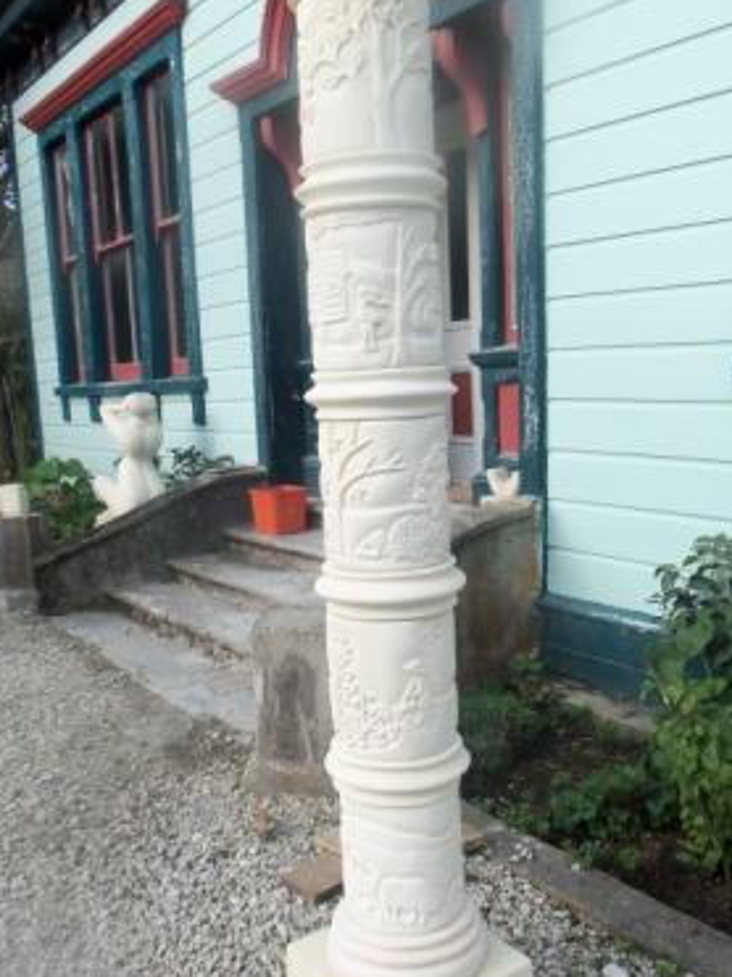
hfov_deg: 40.7
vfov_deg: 52.5
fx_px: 987
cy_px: 542
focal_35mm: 35
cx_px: 340
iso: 80
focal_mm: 5.2
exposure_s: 1/320
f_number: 3.4
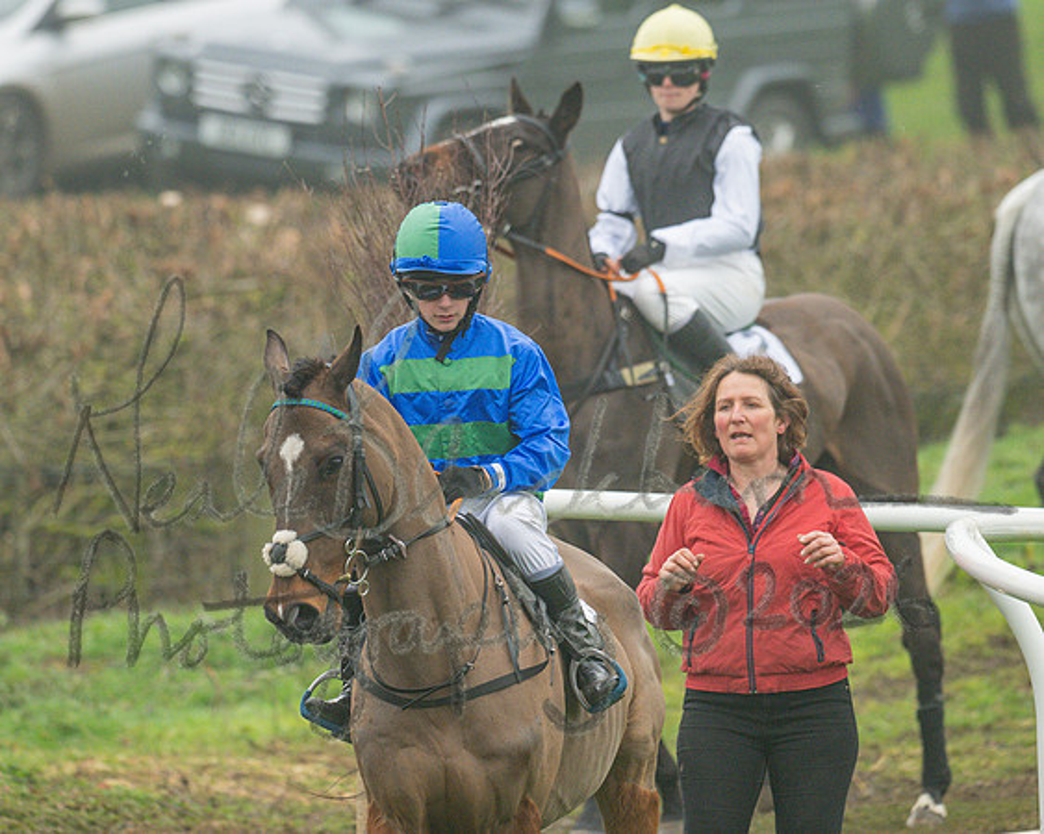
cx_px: 342
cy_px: 367
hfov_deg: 2.6
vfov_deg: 2.0
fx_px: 23377
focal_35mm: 757
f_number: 5
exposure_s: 1/1250
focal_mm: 400
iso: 800
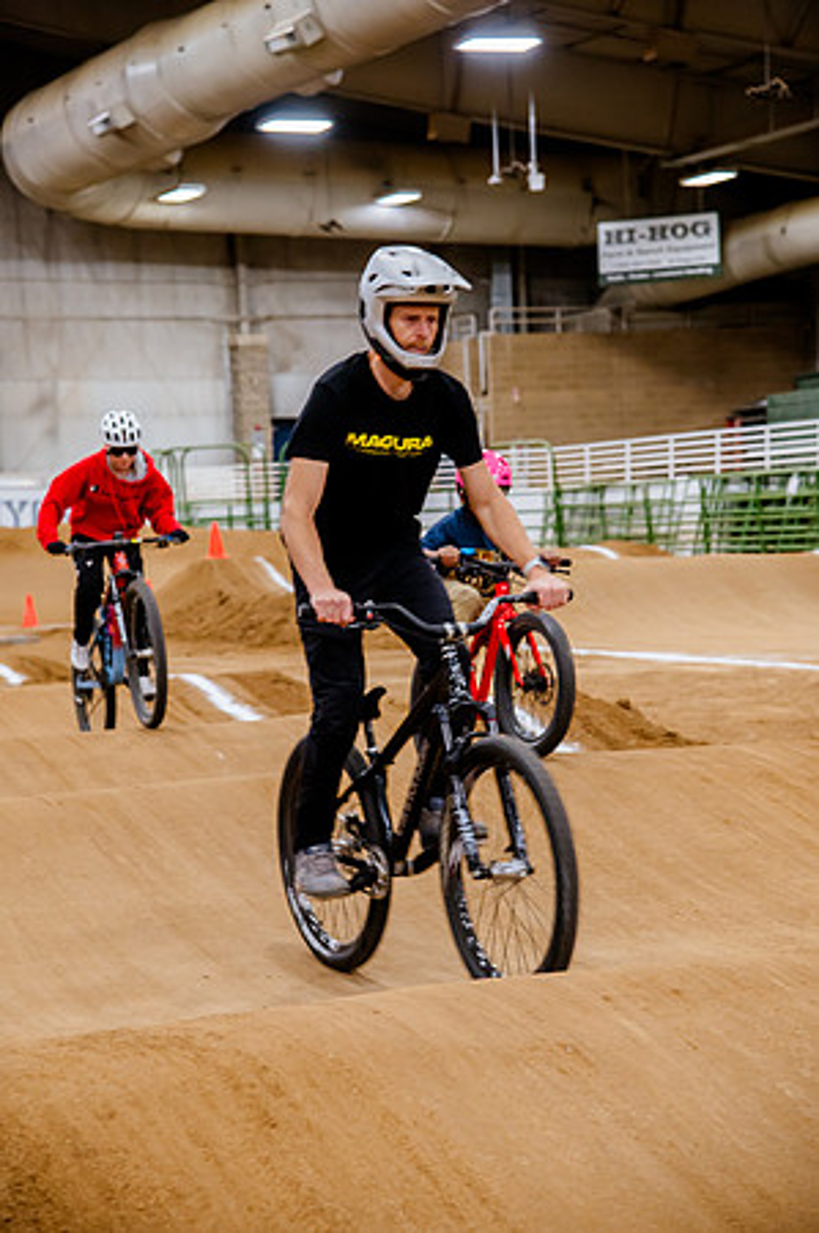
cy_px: 616
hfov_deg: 16.0
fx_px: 2907
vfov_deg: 23.9
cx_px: 410
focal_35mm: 85
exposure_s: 1/125
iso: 3200
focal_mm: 85
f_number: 5
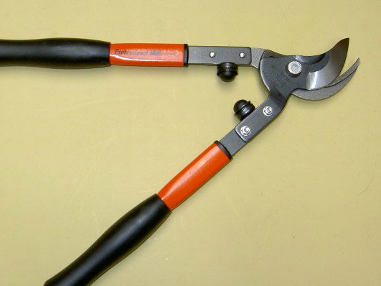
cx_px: 164
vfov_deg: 35.1
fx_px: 451
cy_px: 157
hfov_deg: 45.7
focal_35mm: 41
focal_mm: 5.6
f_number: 2.8
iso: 100
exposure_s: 1/60
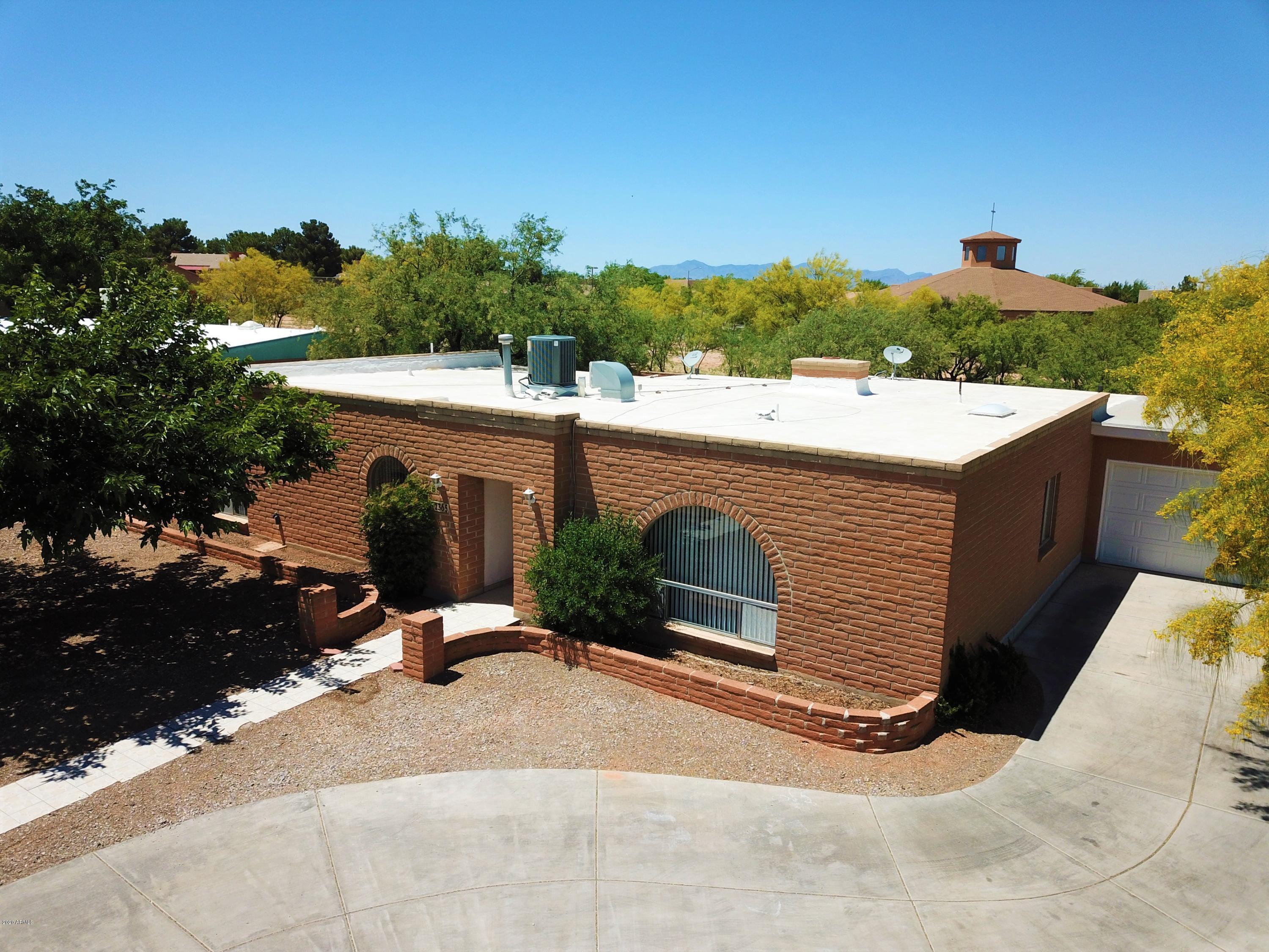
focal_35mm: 26
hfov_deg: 67.3
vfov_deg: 53.1
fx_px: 953
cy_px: 476
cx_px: 634
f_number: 2.2
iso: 100
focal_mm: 4.73
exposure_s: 1/1812
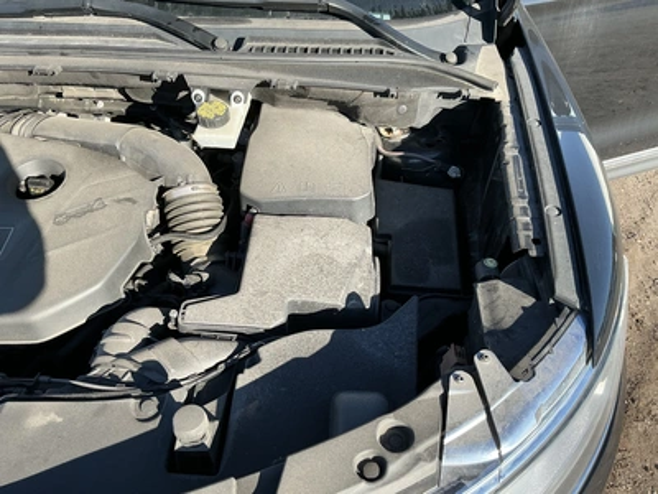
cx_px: 329
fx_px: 532
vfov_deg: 49.7
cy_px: 247
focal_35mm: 28
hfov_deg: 63.4
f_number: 1.8
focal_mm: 3
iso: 25
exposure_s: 1/394
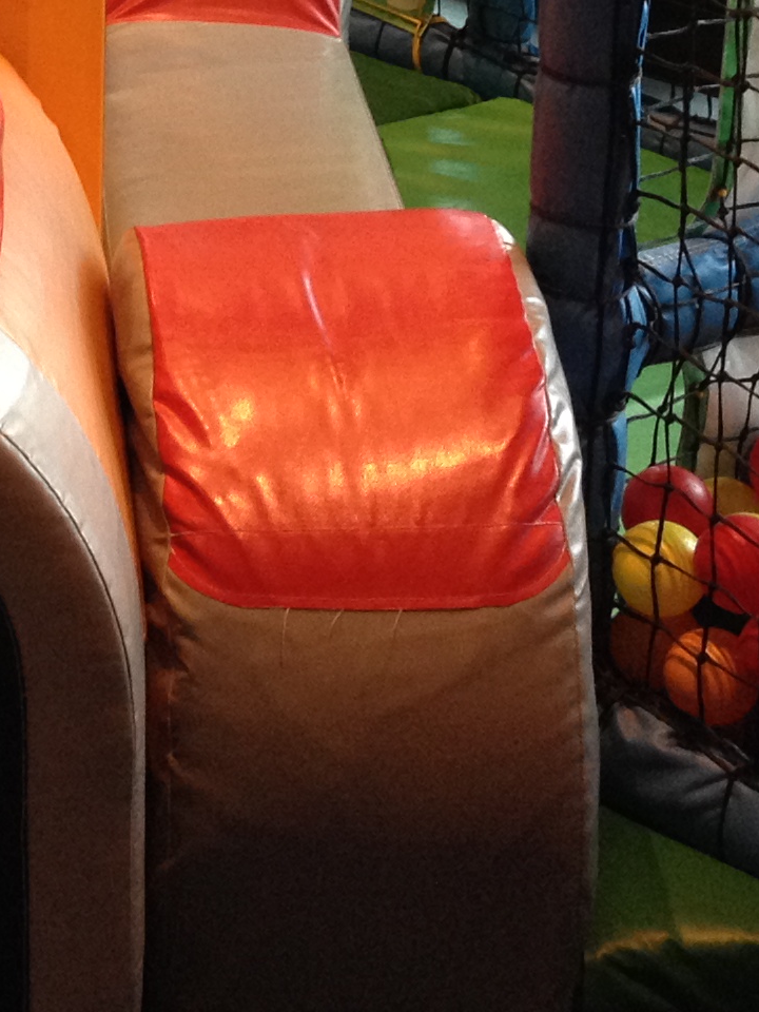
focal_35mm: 119
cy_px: -143
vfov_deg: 16.0
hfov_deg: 12.2
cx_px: -87
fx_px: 3479
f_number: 2.4
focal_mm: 4.28
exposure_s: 1/20
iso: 125
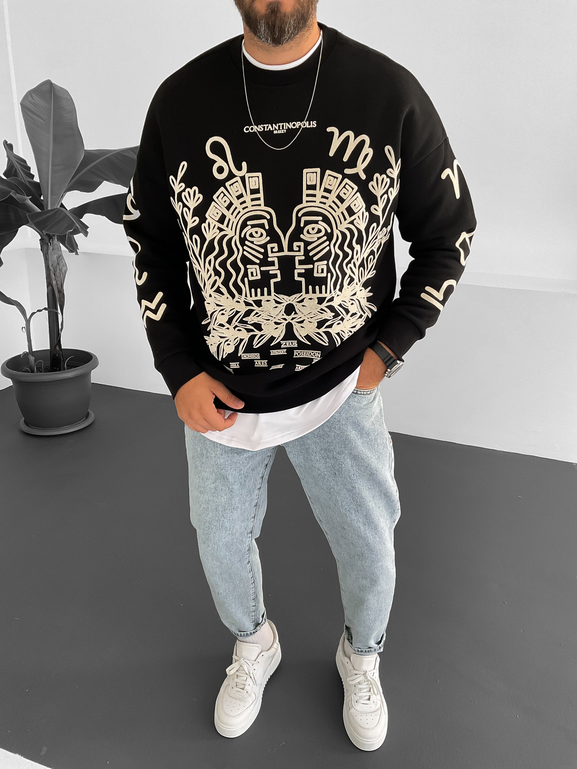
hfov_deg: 48.2
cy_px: 384
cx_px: 288
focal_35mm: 29
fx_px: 645
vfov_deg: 61.7
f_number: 1.8
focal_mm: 3
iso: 64
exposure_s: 1/120
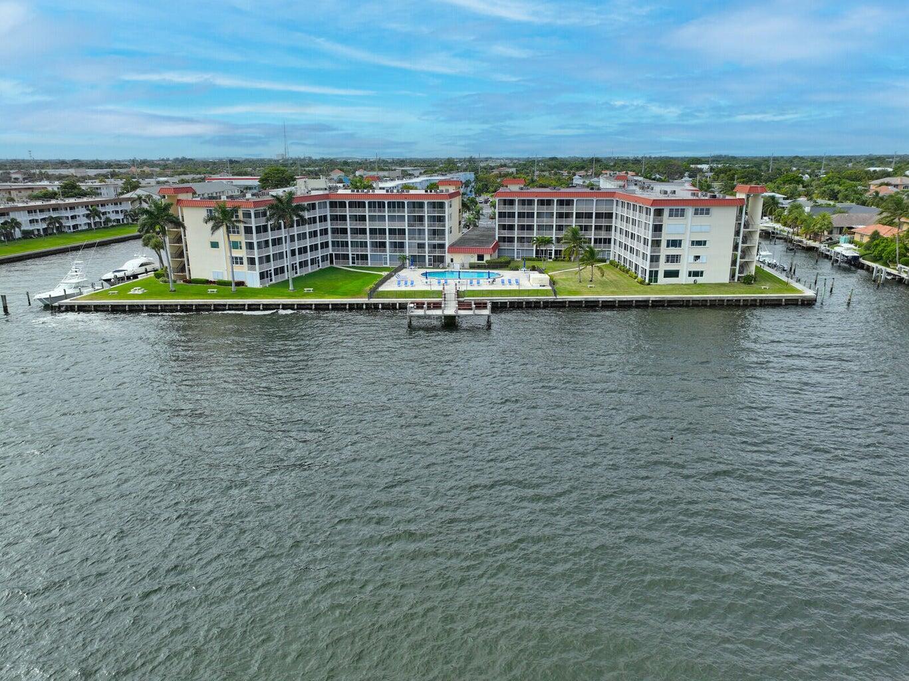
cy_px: 340
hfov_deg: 71.6
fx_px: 630
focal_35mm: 24
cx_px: 454
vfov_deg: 56.8
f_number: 2.8
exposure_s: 1/400
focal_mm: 12.29
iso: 110
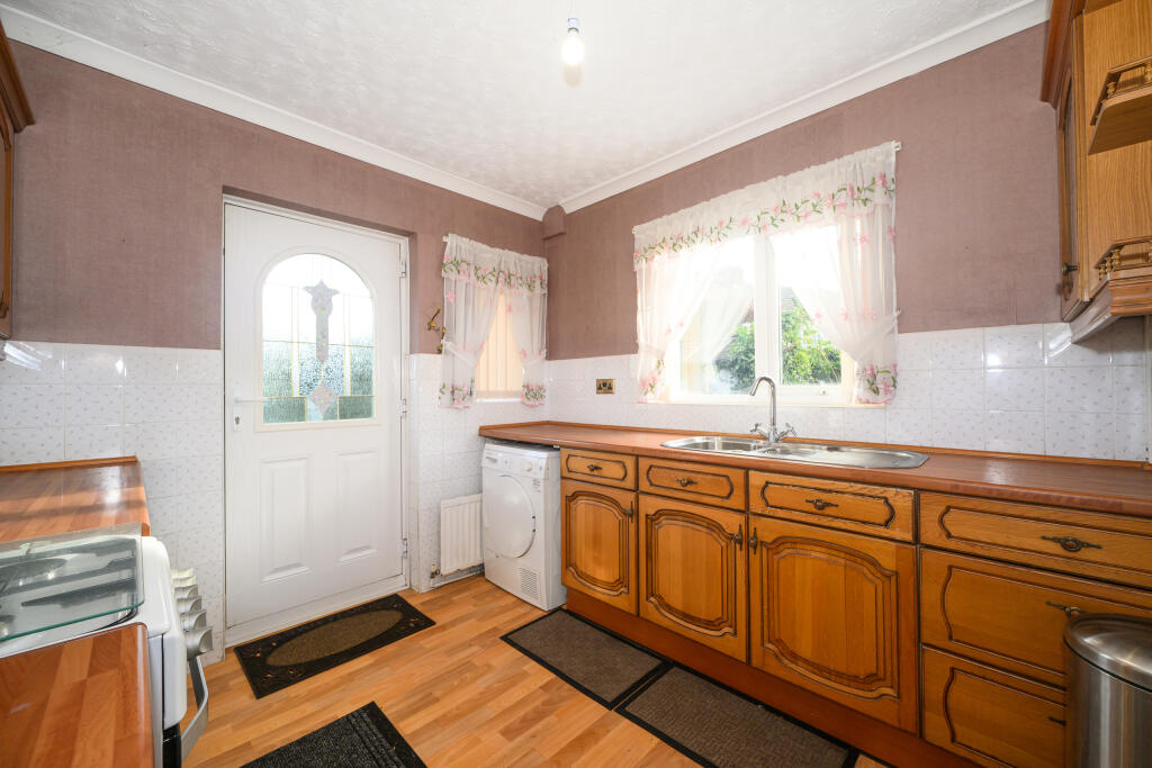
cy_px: 384
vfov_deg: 81.2
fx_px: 448
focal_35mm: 14
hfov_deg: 104.2
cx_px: 576
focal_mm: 14
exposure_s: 1/25
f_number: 8
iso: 640
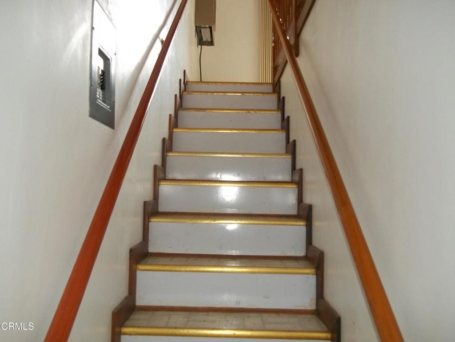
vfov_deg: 44.2
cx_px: 228
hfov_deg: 56.8
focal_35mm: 32
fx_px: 421
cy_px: 171
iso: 160
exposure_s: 1/30
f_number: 2.9
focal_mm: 5.7
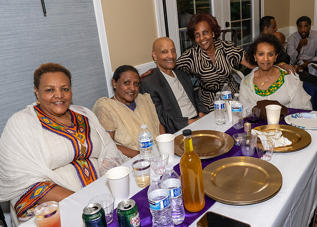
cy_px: 104
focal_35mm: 31
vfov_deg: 43.7
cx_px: 203
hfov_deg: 57.8
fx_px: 282
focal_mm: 17
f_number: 9
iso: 1250
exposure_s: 1/250
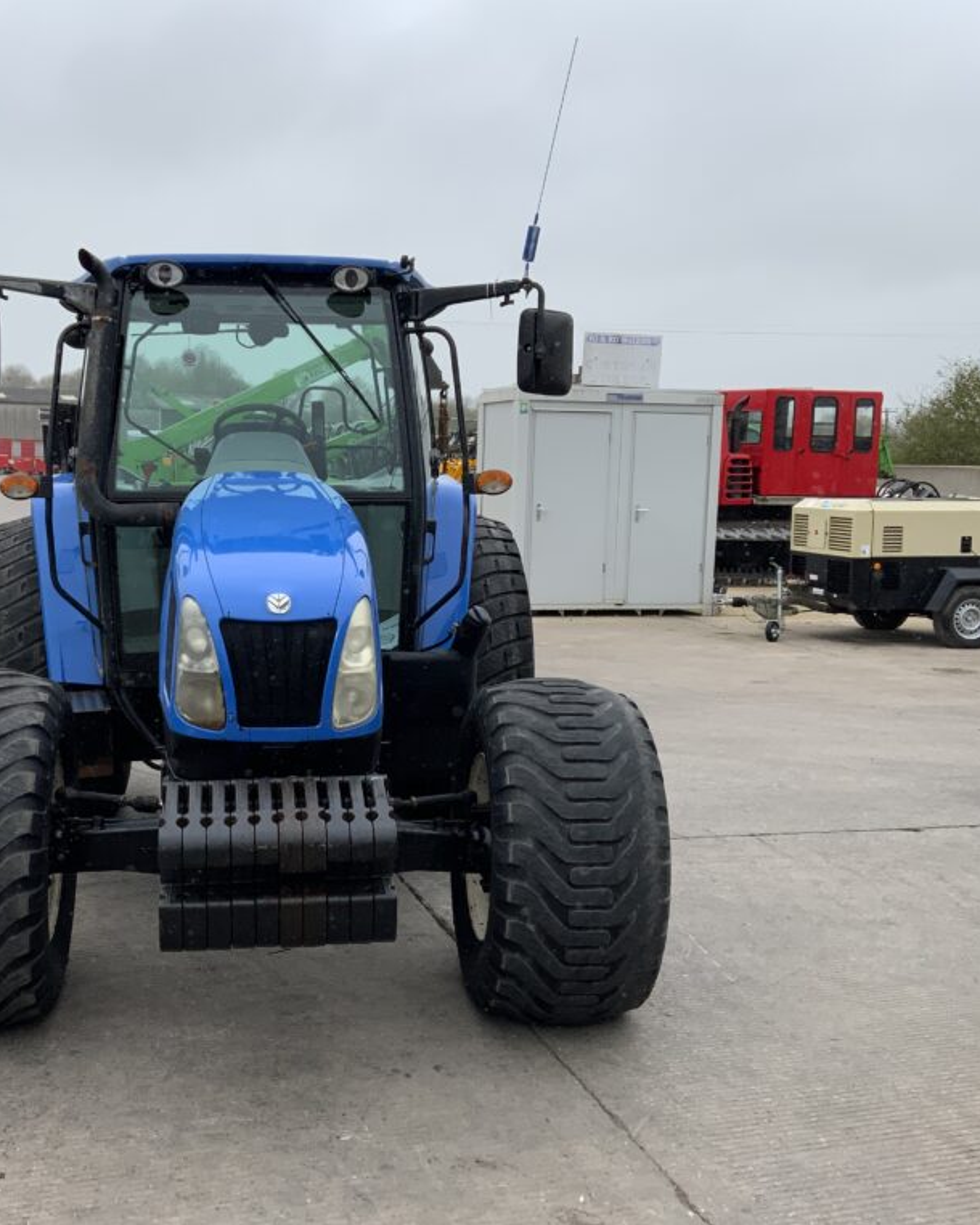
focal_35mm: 38
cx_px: 355
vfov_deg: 47.9
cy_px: 613
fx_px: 1378
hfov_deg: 38.8
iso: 16
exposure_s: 1/1168
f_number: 1.8
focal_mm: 3
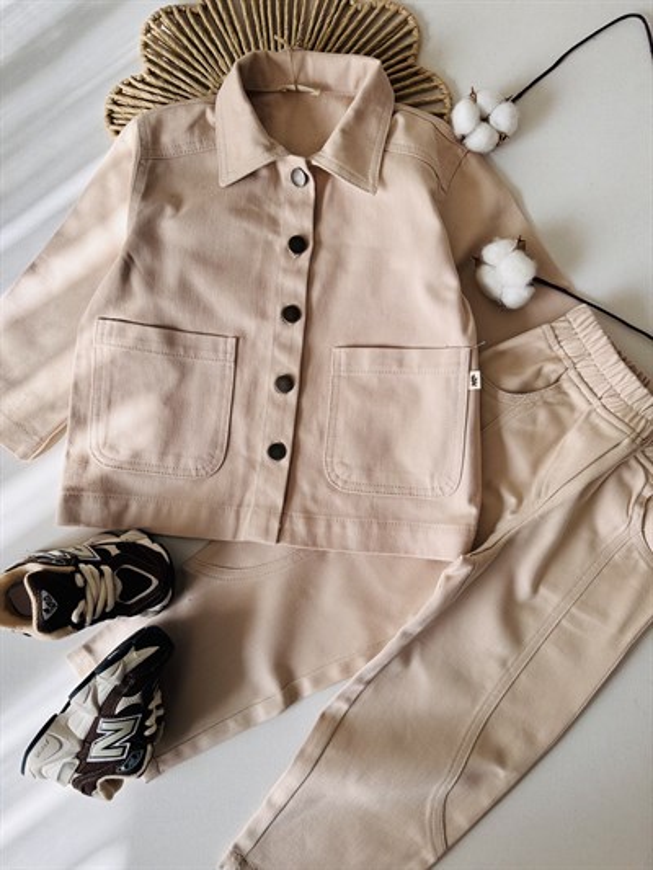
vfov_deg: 71.6
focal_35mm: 24
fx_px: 603
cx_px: 326
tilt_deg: -85.8
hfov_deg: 56.8
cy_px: 435
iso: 80
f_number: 1.78
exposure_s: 1/315
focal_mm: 6.76
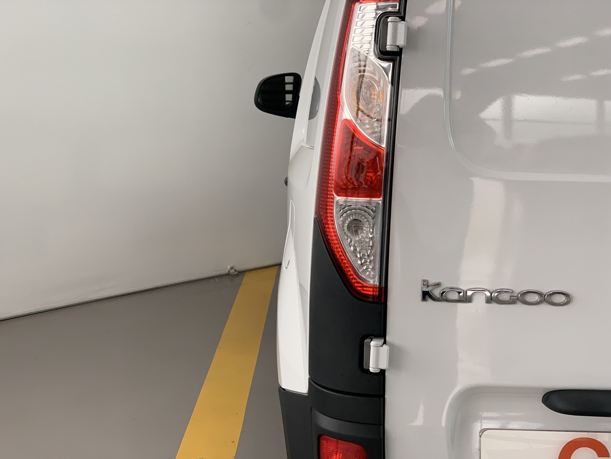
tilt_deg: -9.5
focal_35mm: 52
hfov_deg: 36.8
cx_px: 306
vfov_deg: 28.0
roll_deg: -0.4
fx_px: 918
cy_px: 230
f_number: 2.4
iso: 125
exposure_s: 1/122
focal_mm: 6
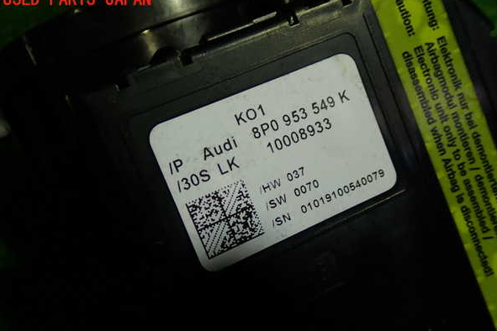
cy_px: 178
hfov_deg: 50.7
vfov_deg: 35.0
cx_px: 251
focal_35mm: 38
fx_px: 525
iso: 160
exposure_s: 1/80
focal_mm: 6.37
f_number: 2.5
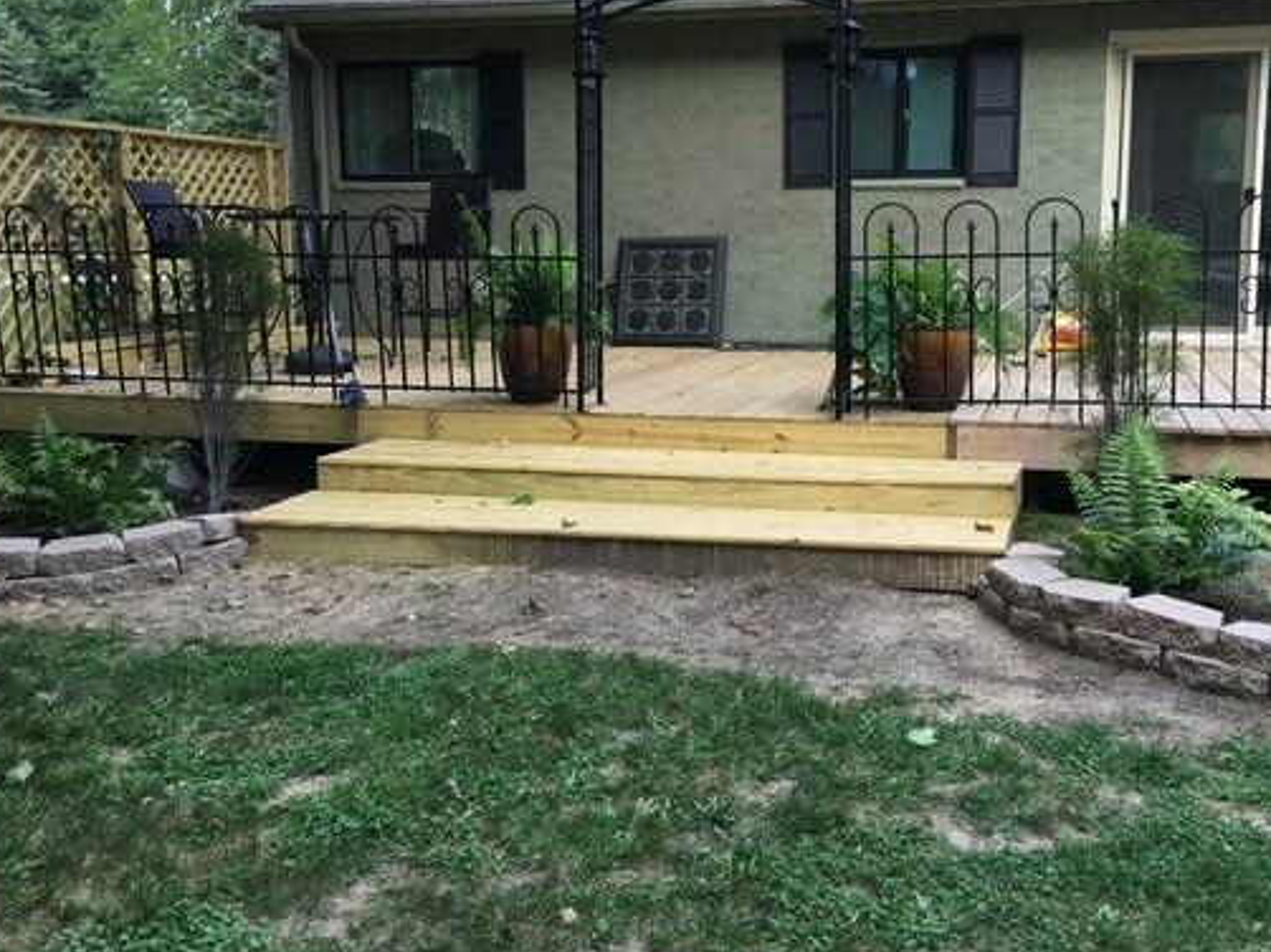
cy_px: 392
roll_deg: +0.4
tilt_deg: -6.1
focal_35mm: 37
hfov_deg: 50.0
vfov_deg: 38.5
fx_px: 1358
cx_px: 734
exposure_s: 1/120
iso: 32
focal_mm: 4.15
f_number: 2.2
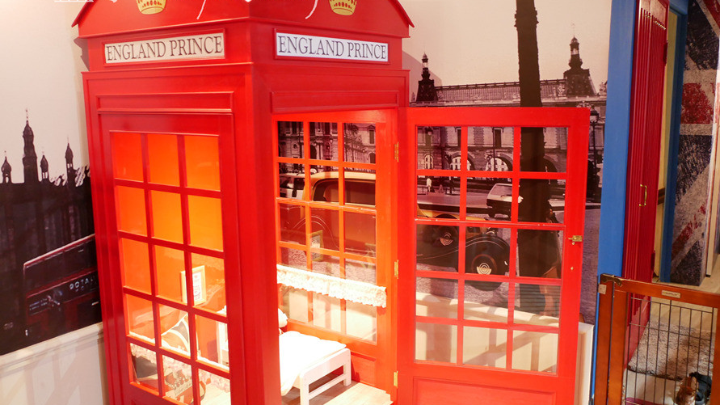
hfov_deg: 59.5
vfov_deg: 35.6
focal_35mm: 33
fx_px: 630
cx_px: 357
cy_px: 202
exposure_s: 1/60
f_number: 1.7
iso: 1250
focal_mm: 15
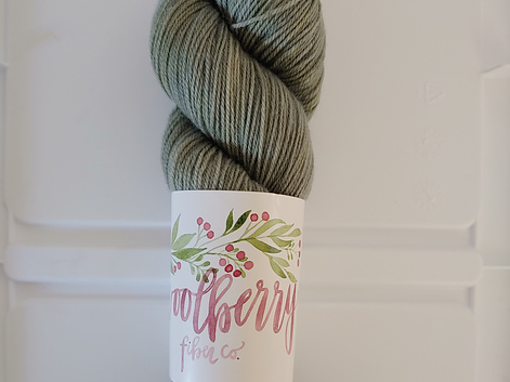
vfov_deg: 41.1
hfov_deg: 54.0
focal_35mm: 34
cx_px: 257
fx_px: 501
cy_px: 263
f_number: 1.5
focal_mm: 4.23
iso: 100
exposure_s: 1/40
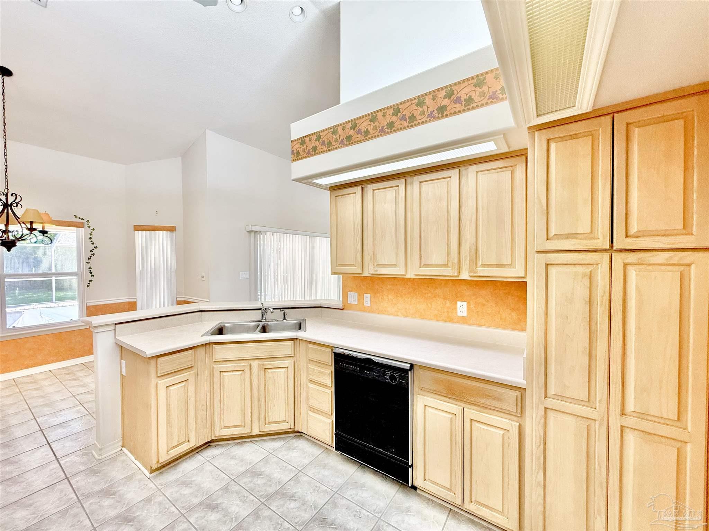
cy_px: 266
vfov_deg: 85.7
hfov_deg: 102.1
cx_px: 354
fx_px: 287
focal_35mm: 14
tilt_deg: +0.0
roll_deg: +0.5
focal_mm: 2.22
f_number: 2.2
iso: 160
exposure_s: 1/120
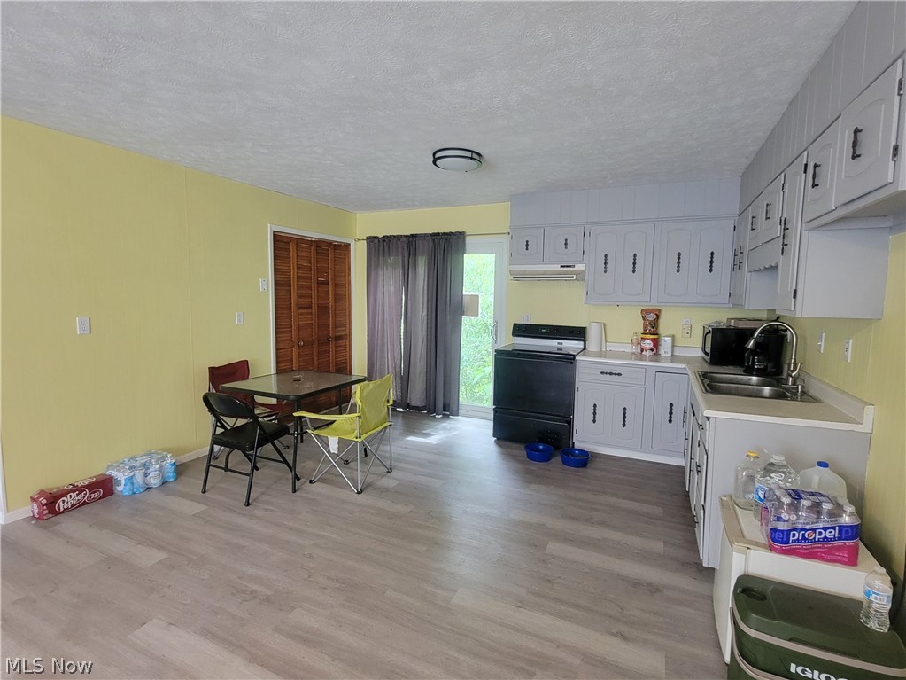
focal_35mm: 13
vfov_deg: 89.9
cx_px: 453
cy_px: 340
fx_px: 340
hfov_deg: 106.2
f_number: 2.2
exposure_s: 1/30
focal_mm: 2.2
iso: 320
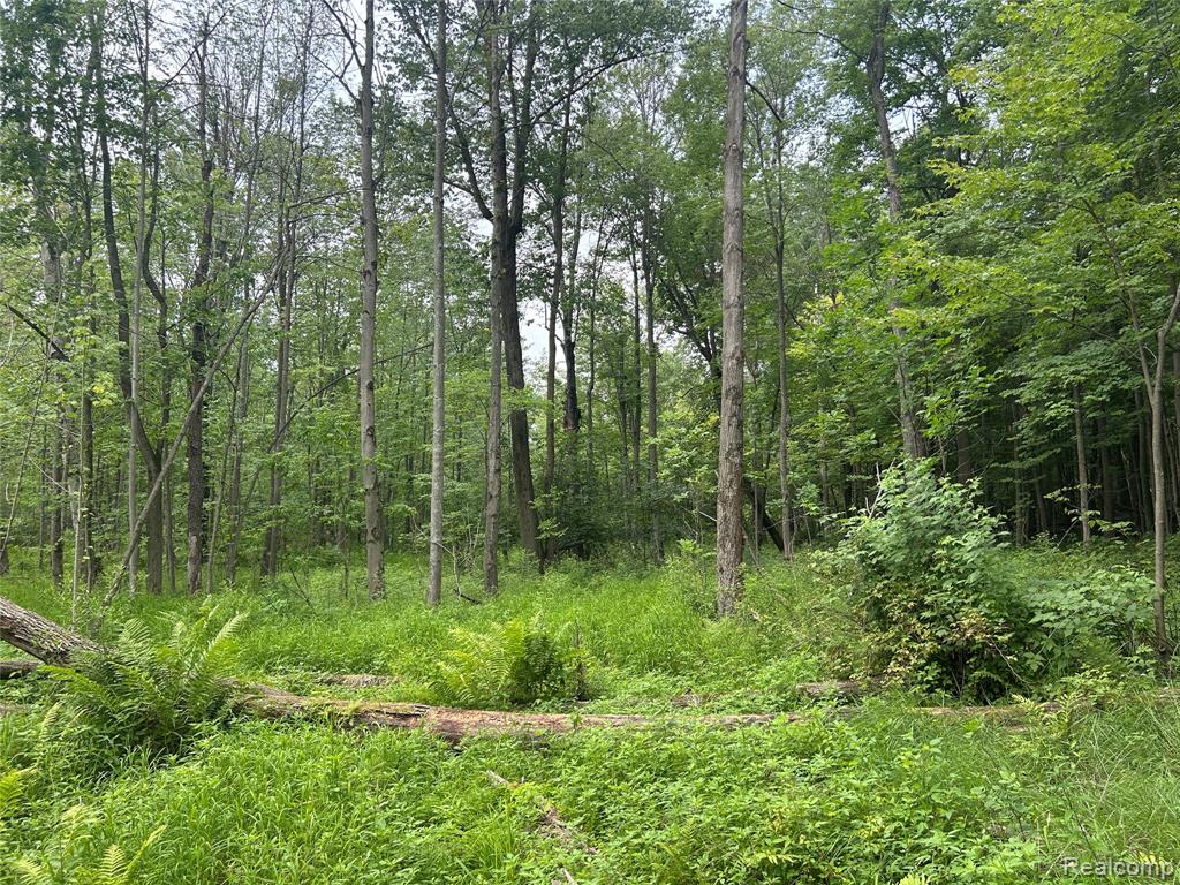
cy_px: 442
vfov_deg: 53.1
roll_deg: +0.9
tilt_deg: +4.3
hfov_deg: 67.3
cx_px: 590
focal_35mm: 26
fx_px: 886
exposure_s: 1/666
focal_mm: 5.7
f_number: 1.5
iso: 50
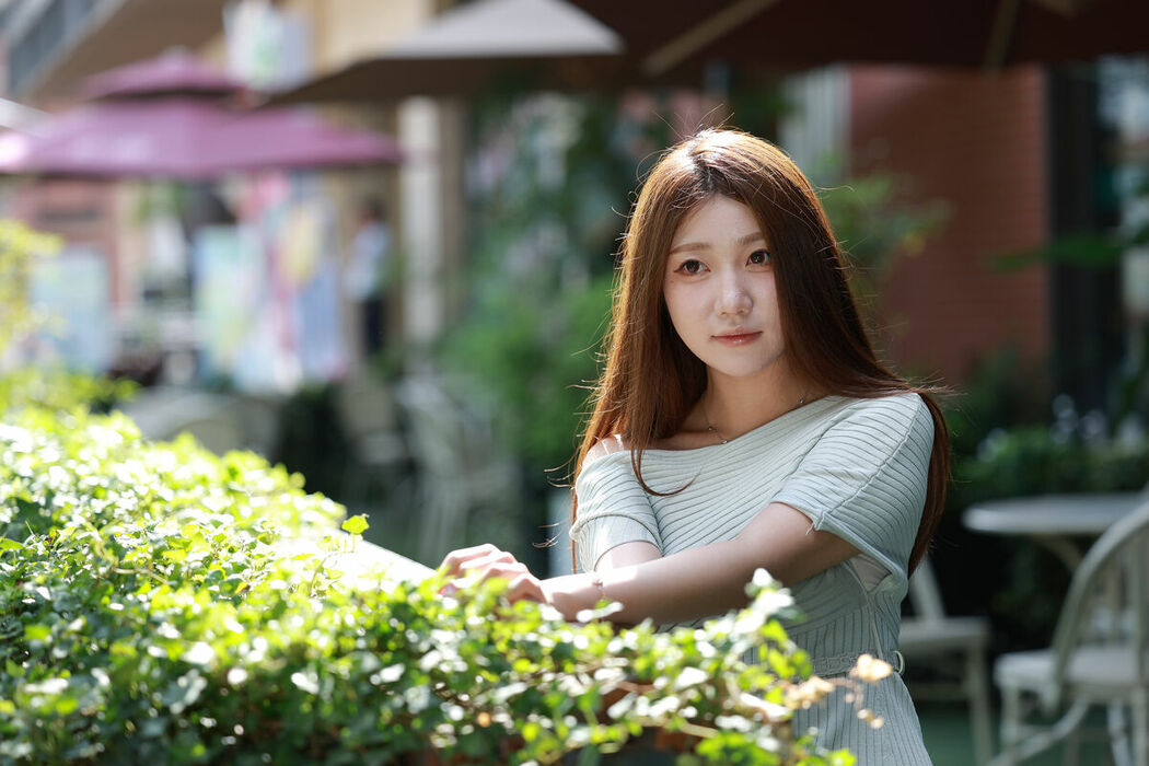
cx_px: 574
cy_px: 383
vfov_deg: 12.7
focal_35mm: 108
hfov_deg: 18.9
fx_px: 3447
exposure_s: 1/320
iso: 100
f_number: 2.8
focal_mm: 108
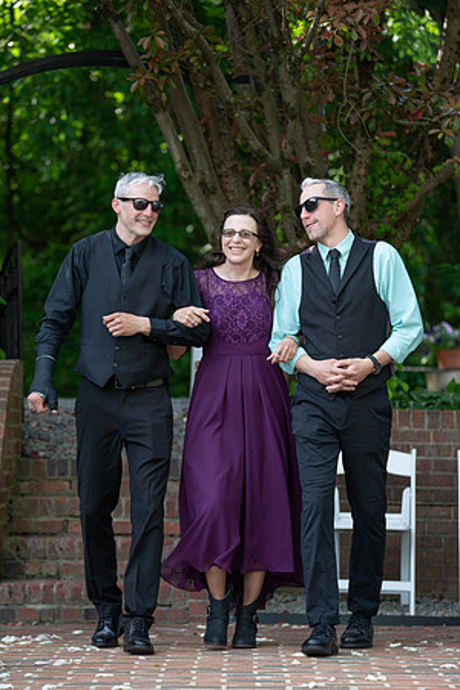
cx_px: 230
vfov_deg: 14.8
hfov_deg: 9.9
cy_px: 345
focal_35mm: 139
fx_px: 2664
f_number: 4
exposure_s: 1/200
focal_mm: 139
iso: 250
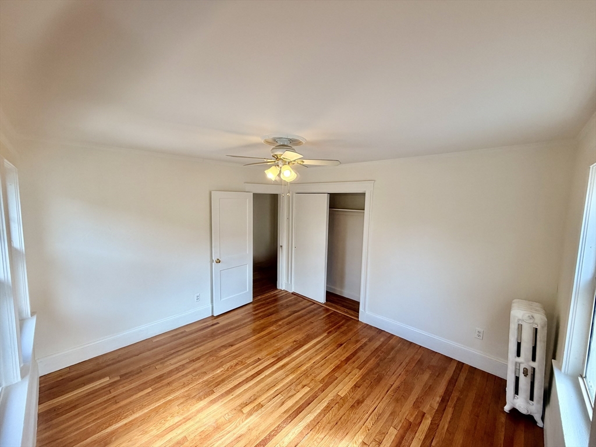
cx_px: 298
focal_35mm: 14
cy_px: 224
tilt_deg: -6.7
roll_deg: -0.6
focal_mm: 2.22
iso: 100
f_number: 2.2
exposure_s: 1/120
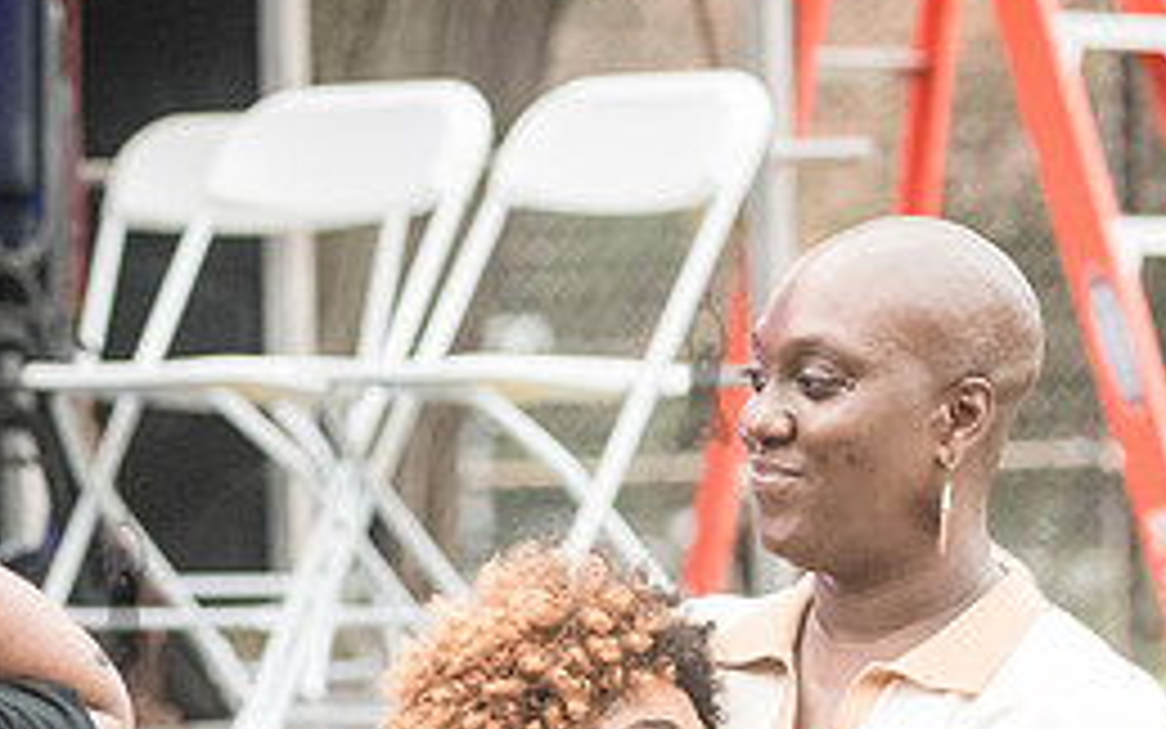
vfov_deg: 3.7
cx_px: 756
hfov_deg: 5.9
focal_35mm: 358
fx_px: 11379
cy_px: 843
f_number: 4.5
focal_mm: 120
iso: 6400
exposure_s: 1/4000
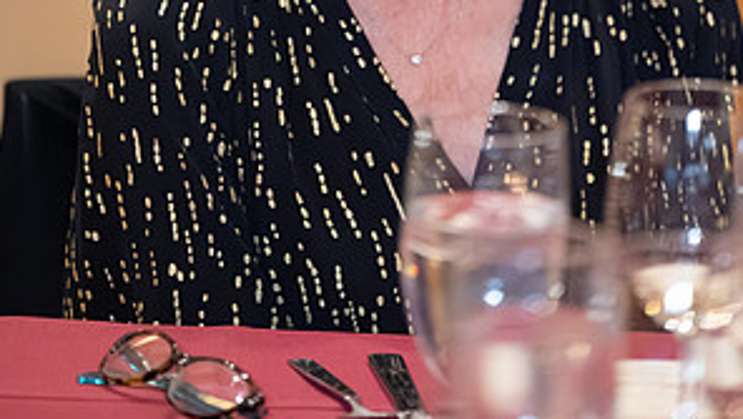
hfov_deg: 7.1
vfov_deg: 4.0
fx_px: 5954
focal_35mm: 302
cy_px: -105
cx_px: 373
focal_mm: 190
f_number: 2.8
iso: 8000
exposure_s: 1/200
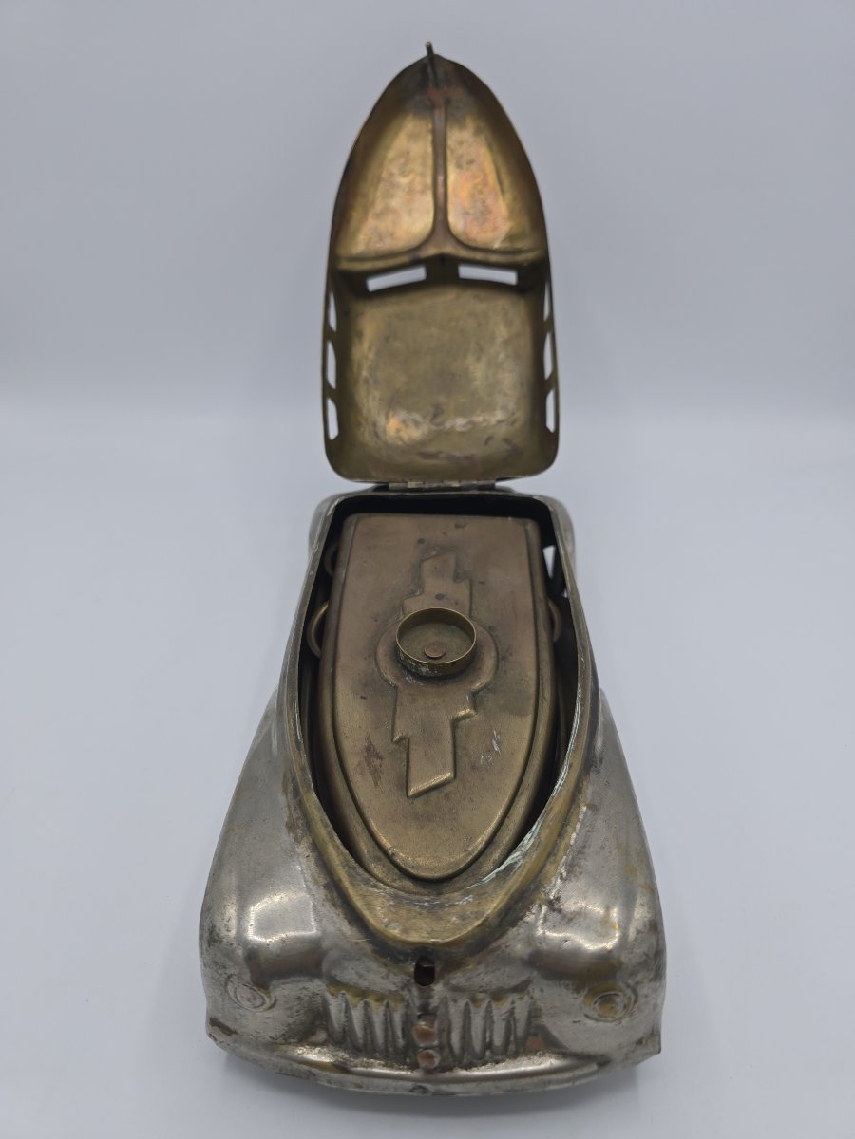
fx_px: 757
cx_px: 428
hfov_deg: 58.9
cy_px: 570
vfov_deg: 73.9
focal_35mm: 23
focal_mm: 6.3
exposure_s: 1/452
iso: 12
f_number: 1.7
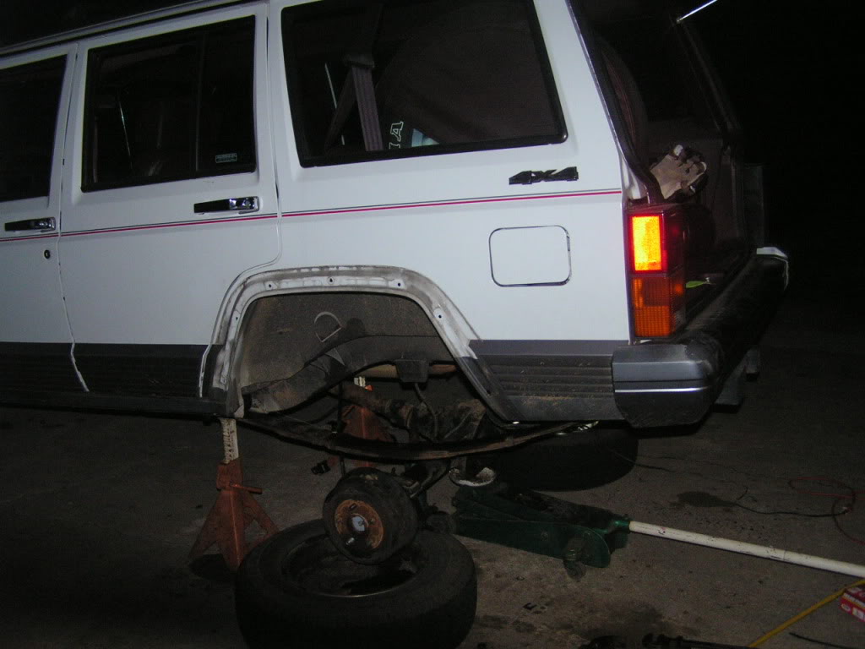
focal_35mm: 38
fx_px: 950
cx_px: 432
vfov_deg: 37.7
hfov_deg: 49.0
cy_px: 324
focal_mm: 6.3
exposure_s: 1/40
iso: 200
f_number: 2.8
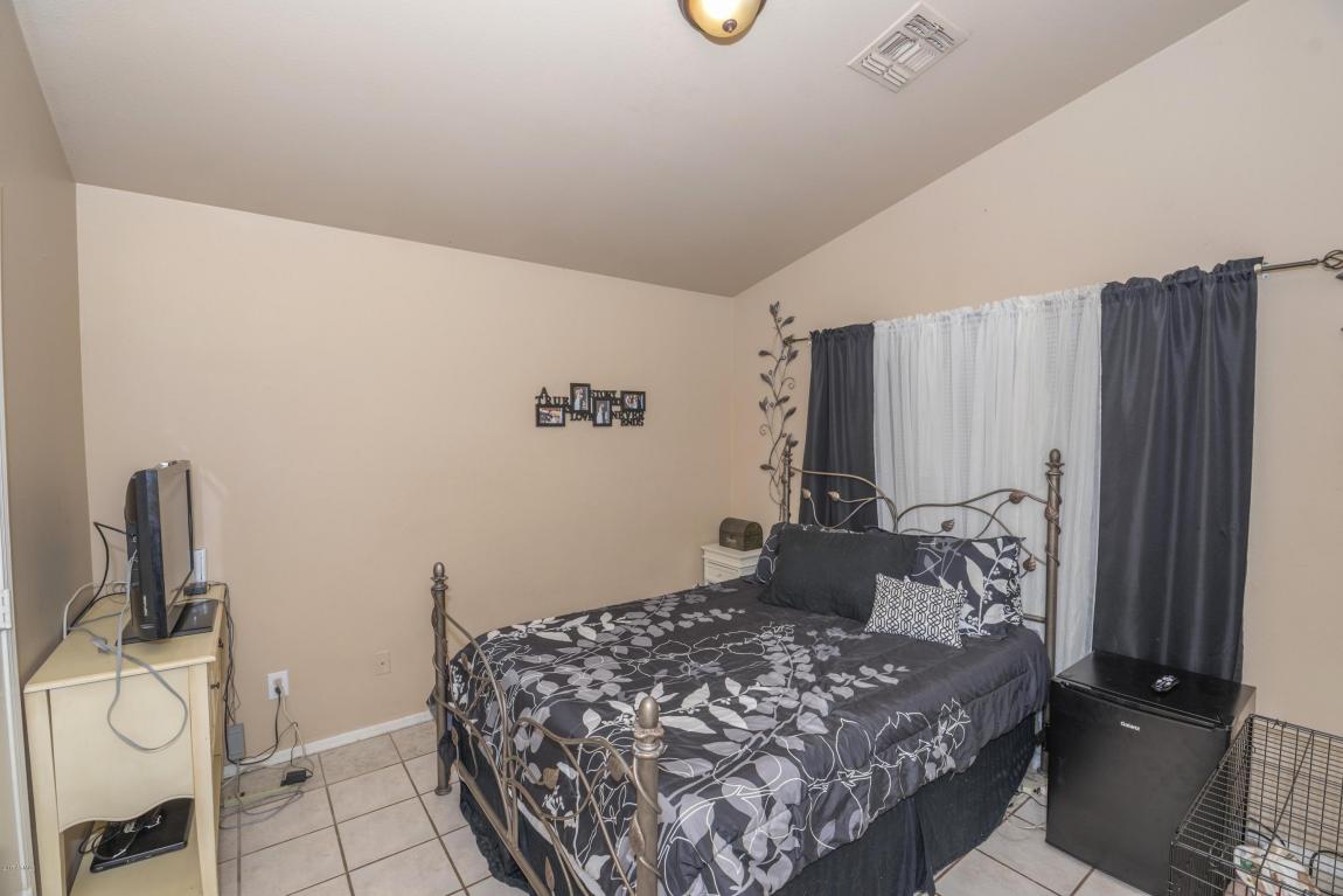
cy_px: 448
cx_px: 672
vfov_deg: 77.3
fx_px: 560
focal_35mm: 15
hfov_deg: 100.4
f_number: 5
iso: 320
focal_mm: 15
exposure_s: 1/50
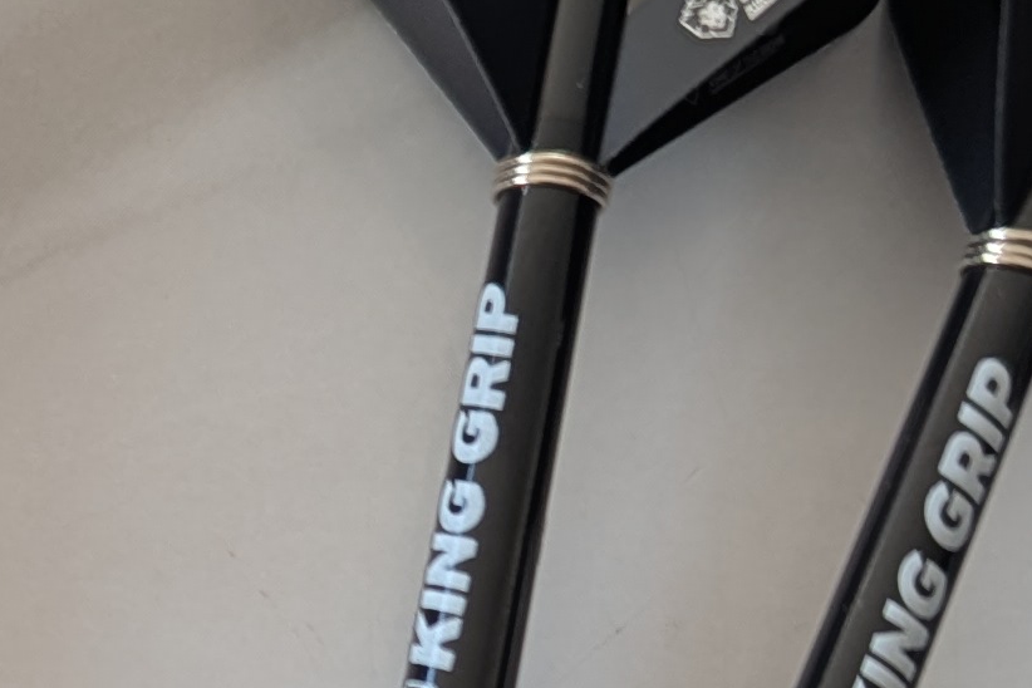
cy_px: 972
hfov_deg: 16.2
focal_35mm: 124
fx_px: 3554
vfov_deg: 10.7
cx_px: -8
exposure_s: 1/53.5
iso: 40
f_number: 1.85
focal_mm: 6.81
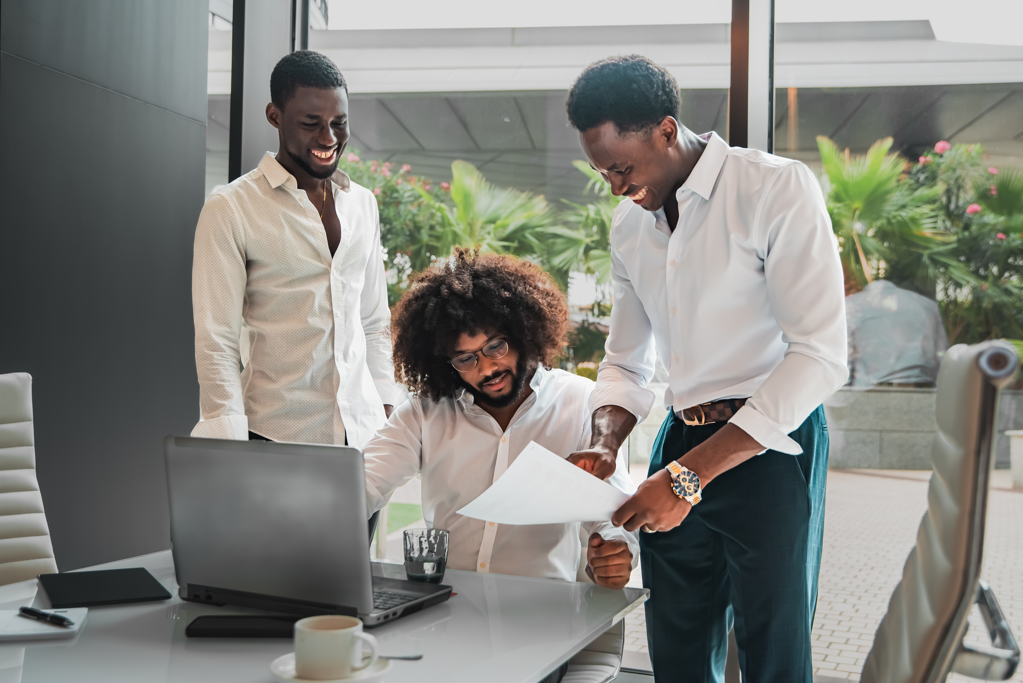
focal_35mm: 38
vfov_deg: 35.1
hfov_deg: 50.7
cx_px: 512
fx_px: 1080
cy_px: 342
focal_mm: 38
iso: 800
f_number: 3.5
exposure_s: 1/160
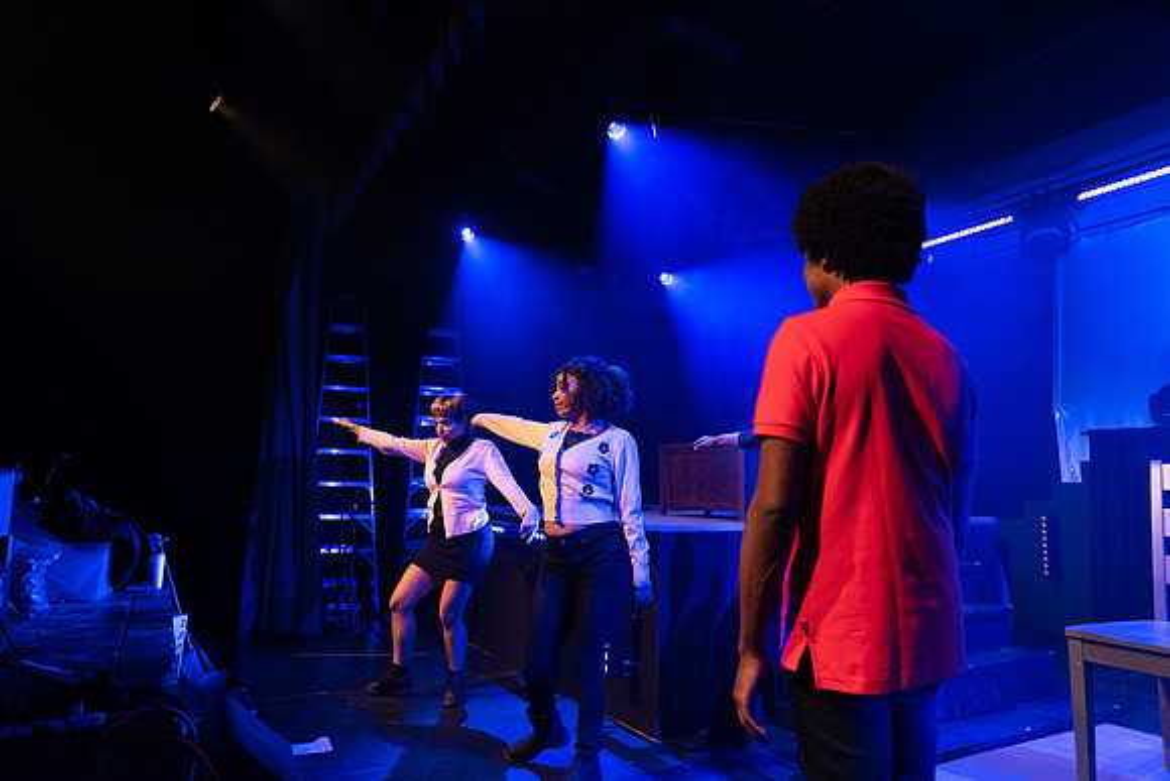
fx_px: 780
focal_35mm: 24
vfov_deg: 53.2
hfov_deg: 73.7
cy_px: 390
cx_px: 585
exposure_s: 1/125
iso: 1250
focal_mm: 24
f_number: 4
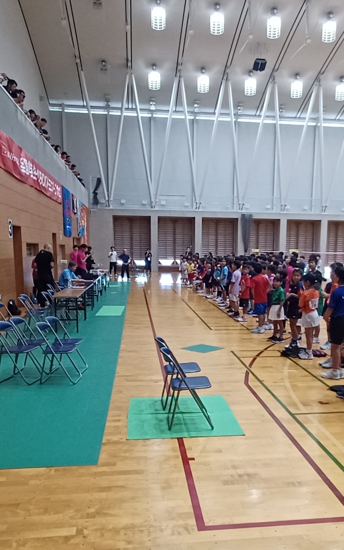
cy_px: 340
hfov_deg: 40.6
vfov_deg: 60.5
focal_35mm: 31
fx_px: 465
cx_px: 190
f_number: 2.2
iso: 160
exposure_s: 1/50
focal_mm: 1.4
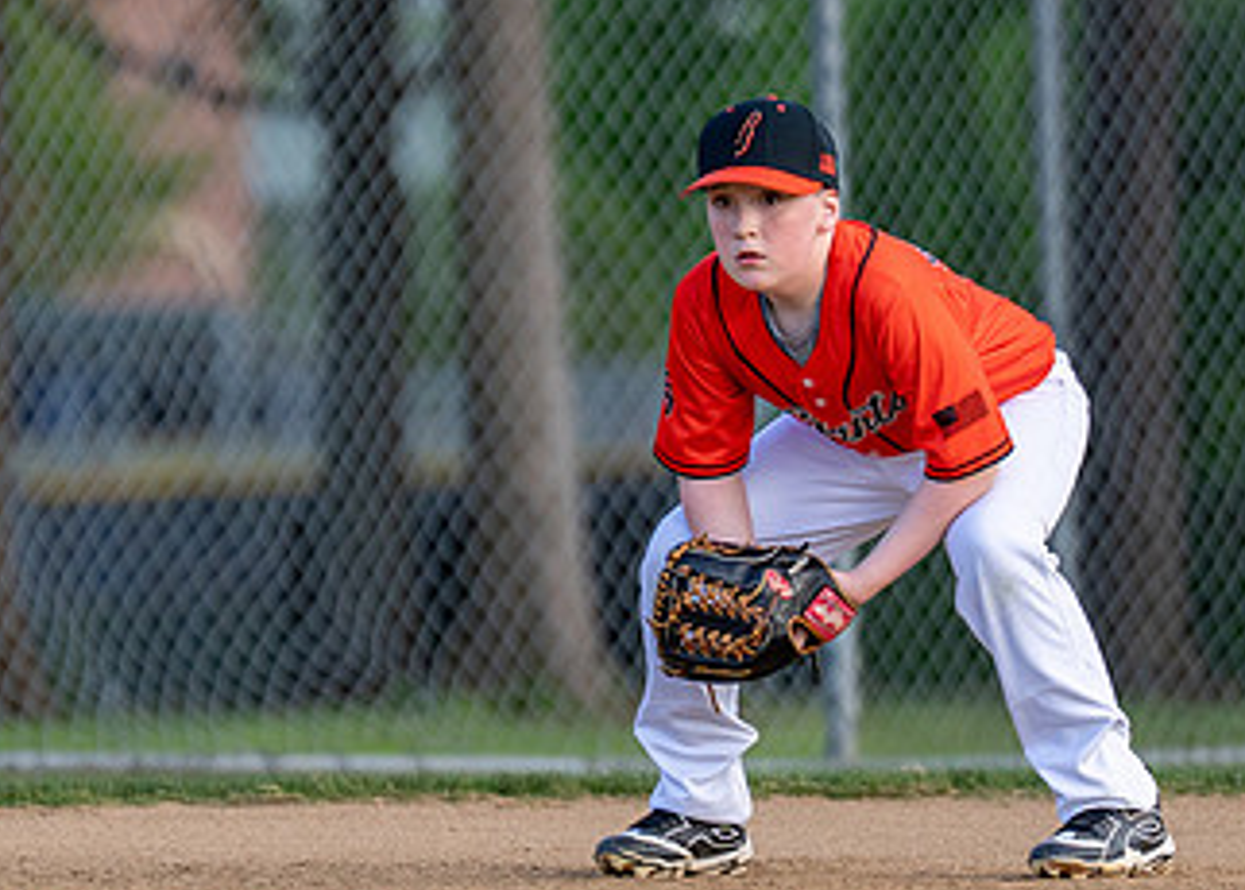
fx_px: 29596
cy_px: 427
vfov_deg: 1.7
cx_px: 659
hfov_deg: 2.4
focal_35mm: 837
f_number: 2.8
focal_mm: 200
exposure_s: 1/1600
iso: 250
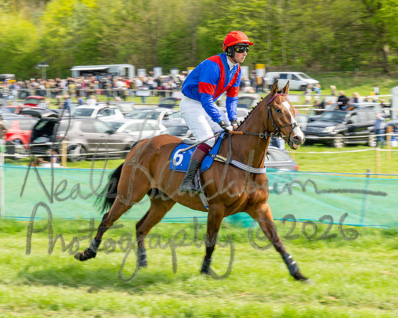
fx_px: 1869
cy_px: 155
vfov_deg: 9.7
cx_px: 197
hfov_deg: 12.2
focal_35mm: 159
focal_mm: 87
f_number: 9
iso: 100
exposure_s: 1/160
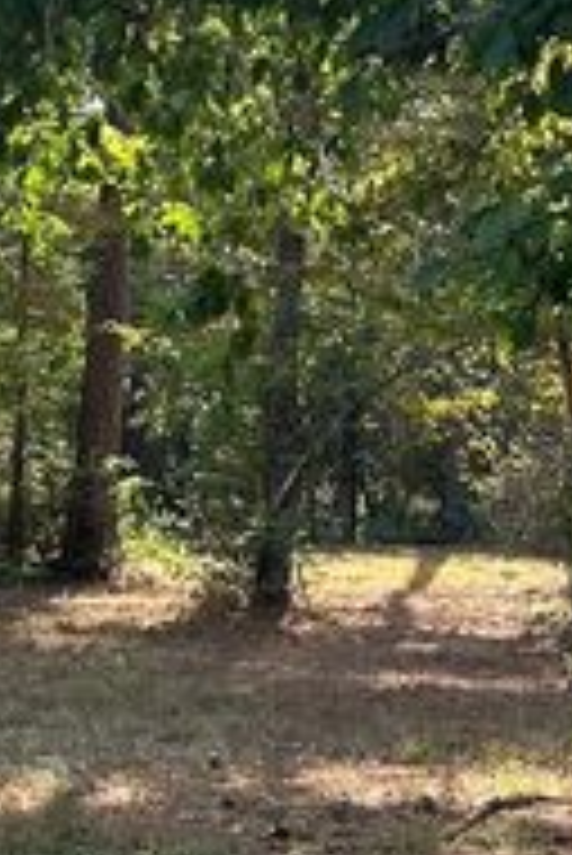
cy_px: 155
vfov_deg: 21.2
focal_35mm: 95
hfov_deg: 14.4
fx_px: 2260
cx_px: 185
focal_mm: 5.7
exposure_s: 1/215
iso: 50
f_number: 1.5
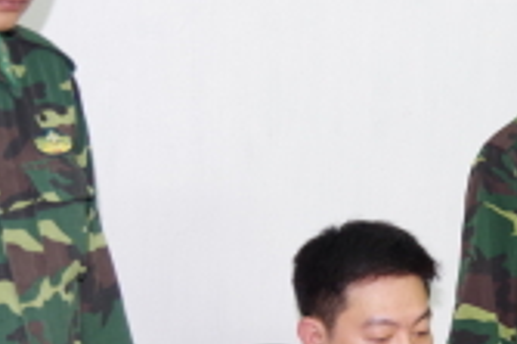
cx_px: 511
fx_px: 1463
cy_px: 335
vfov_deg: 13.2
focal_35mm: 102
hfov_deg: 19.5
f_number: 4
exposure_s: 1/20
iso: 400
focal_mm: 21
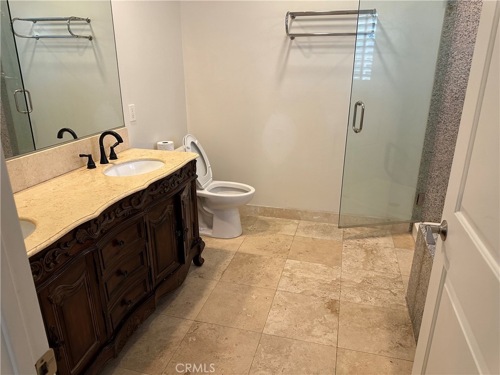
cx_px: 250
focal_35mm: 24
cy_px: 188
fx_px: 347
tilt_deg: -18.6
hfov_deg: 71.6
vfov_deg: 56.8
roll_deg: -0.5
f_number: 1.78
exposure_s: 1/60
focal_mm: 6.86
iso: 250
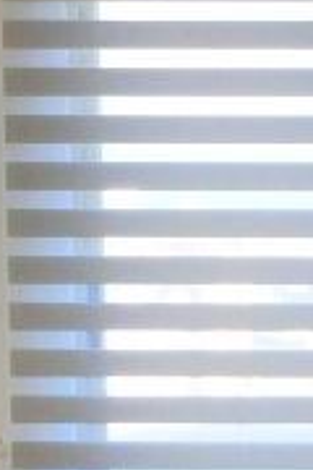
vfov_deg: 11.9
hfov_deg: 7.6
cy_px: 337
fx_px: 2243
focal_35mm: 172
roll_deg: +0.0
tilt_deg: -5.0
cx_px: 629
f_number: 2.2
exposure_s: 1/177
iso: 32
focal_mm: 4.15
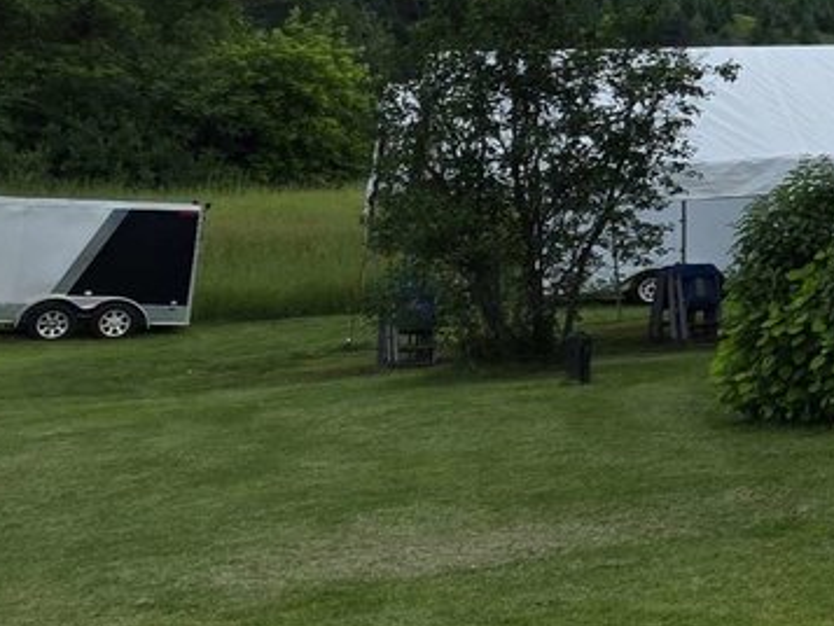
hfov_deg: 14.7
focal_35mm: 103
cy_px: -54
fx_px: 2482
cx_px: 1799
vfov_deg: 14.1
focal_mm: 6.3
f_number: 1.7
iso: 80
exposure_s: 1/2874
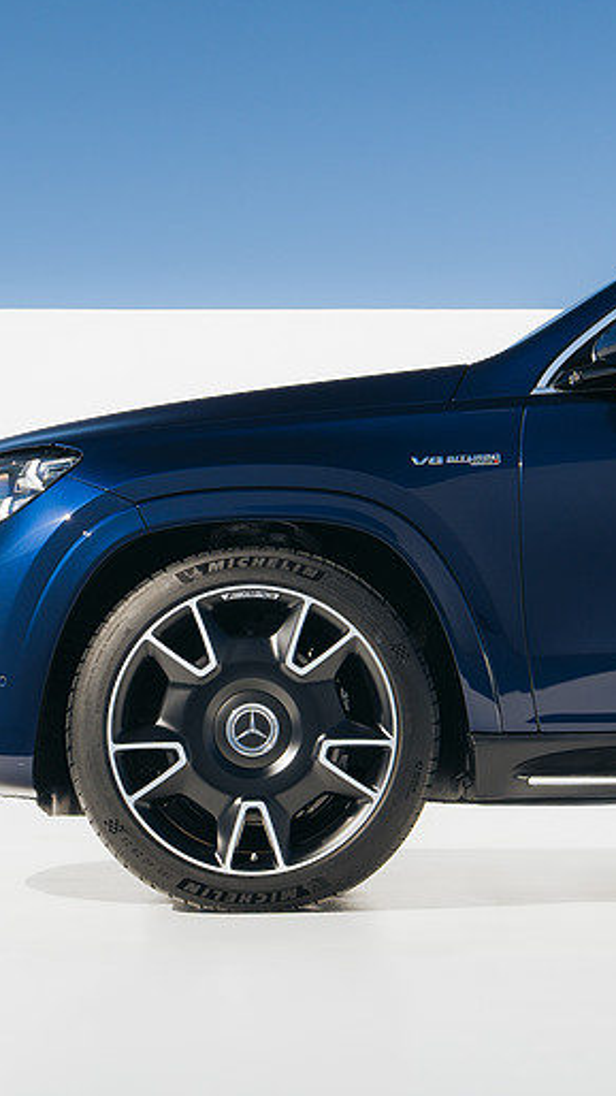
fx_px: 1569
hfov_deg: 22.2
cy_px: 544
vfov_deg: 38.5
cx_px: 266
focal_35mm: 54
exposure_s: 1/320
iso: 125
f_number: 7.1
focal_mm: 34
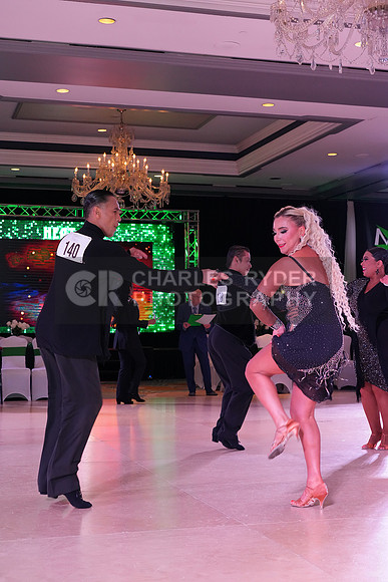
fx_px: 840
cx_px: 194
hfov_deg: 26.0
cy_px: 291
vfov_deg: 38.2
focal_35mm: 52
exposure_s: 1/250
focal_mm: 52
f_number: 7.1
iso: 3200
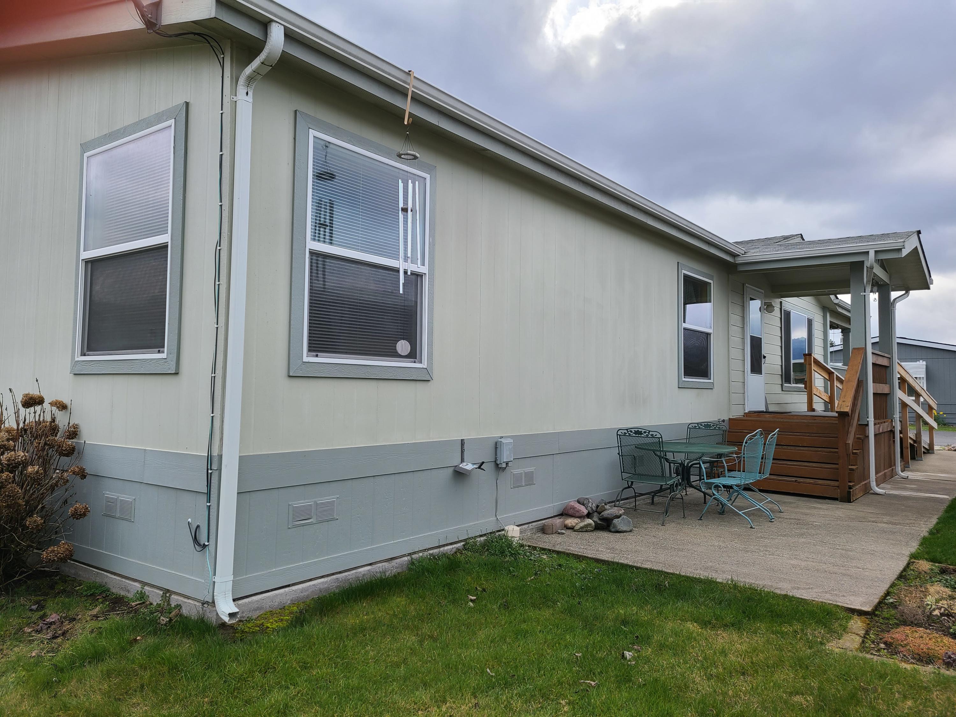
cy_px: 358
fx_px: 718
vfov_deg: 53.1
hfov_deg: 67.3
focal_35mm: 26
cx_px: 478
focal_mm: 5.4
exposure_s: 1/991
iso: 40
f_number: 1.8
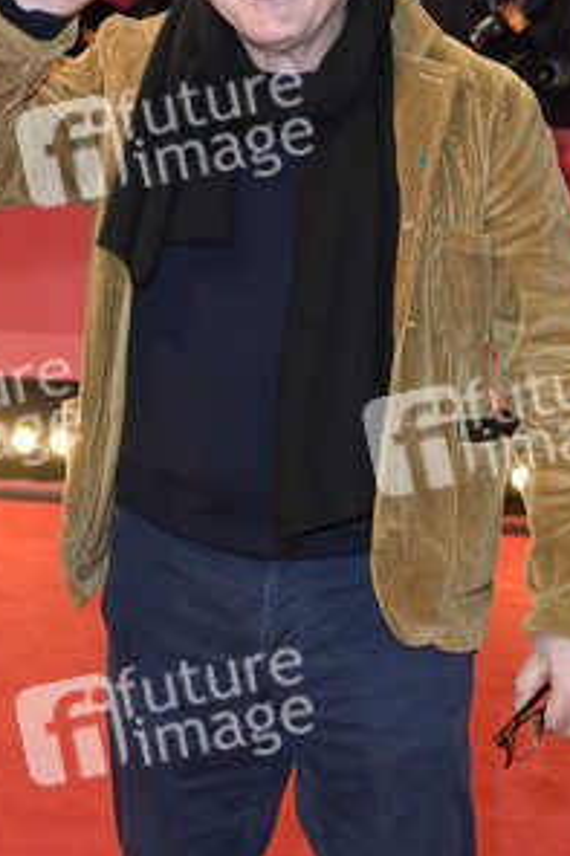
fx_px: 2187
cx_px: 249
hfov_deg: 14.8
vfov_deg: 22.1
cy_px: 283
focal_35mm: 92
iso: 1600
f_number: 5.6
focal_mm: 68
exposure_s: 1/250
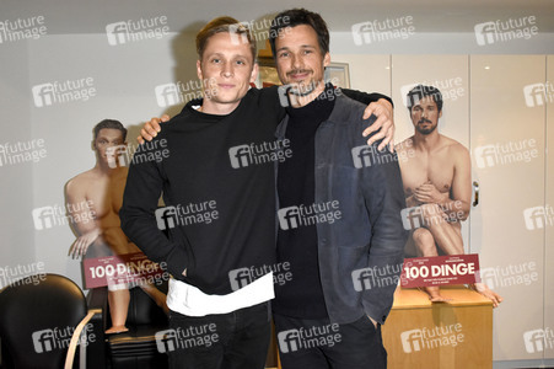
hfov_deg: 57.3
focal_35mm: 33
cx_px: 277
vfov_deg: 39.9
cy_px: 184
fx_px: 507
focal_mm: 22
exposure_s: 1/60
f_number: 6.3
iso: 2500
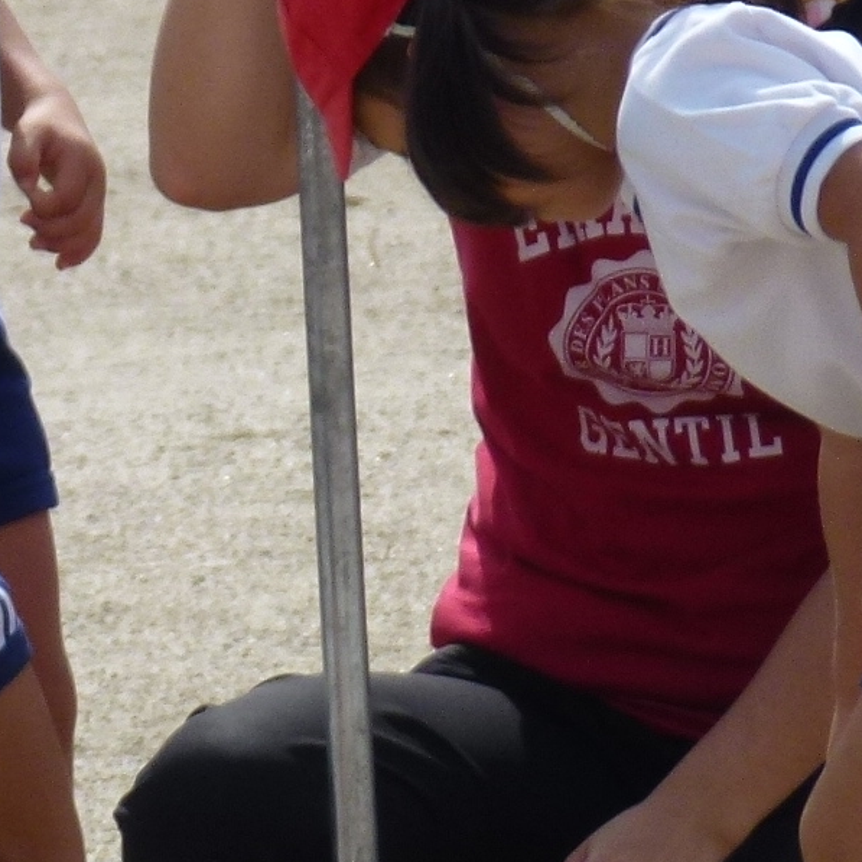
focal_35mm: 1455
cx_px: -27
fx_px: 40992
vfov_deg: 1.2
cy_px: 495
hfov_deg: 1.2
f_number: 5.9
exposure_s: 1/500
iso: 100
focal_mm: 68.8
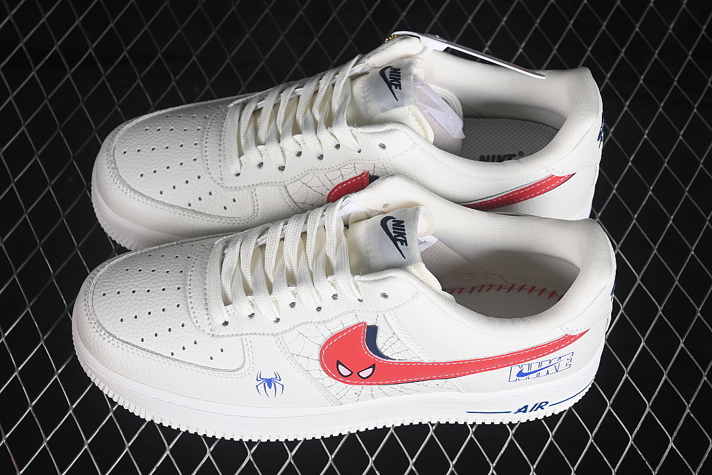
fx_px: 1483
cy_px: 238
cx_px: 356
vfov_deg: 18.2
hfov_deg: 27.0
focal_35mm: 75
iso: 160
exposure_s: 1/80
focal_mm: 50
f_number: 7.1
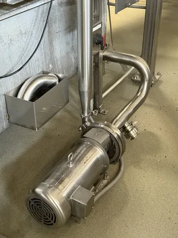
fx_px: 329
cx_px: 89
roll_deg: +2.0
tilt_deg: -32.0
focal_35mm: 48
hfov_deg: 30.3
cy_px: 119
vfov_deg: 39.7
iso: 400
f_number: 1.78
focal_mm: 6.76
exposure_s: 1/40
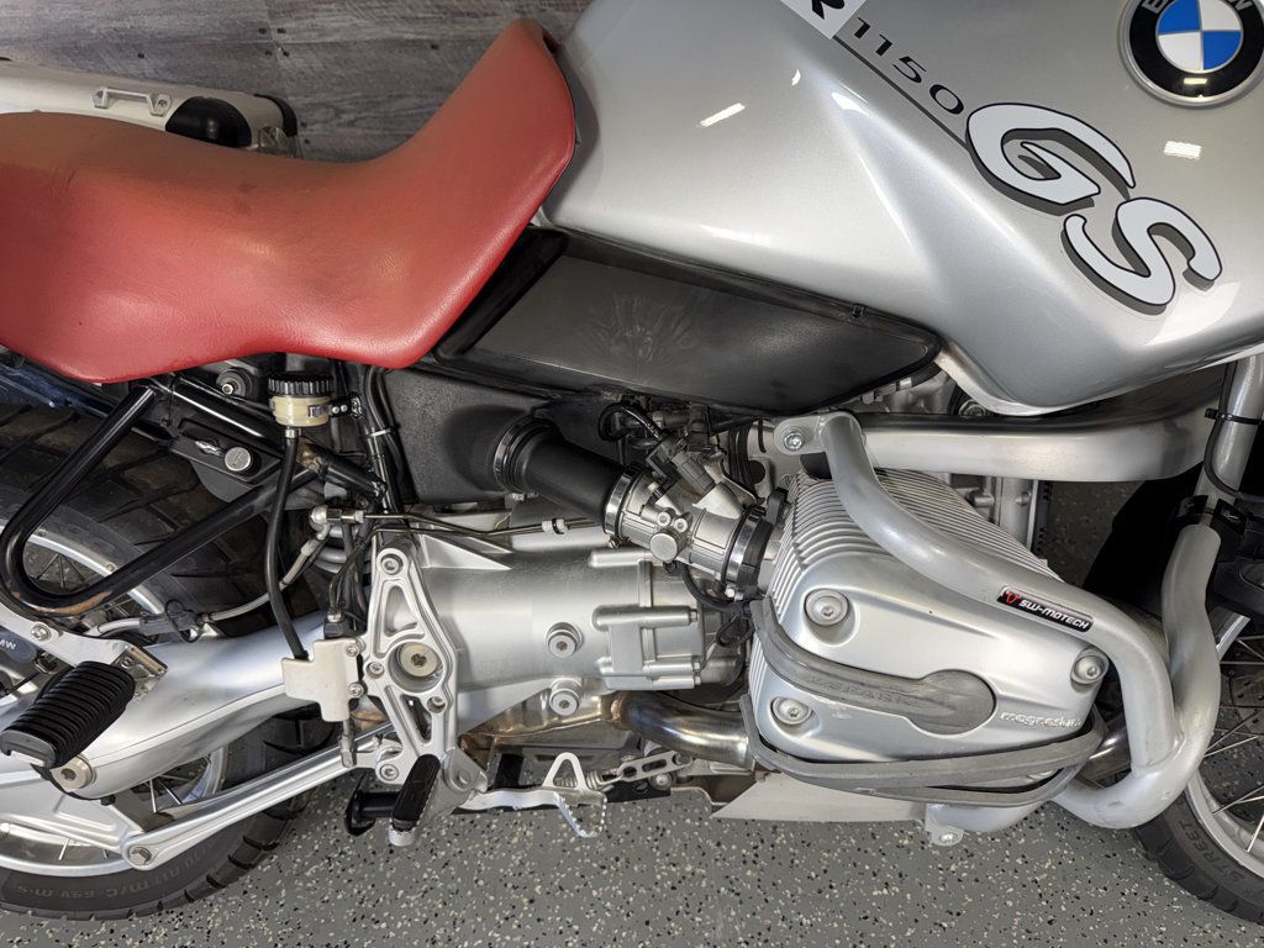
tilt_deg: -36.5
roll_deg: +2.4
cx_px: 632
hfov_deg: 71.6
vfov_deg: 56.8
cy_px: 474
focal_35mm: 24
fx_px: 876
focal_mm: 6.76
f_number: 1.78
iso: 80
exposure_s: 1/34
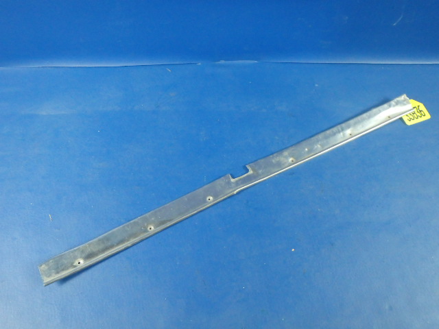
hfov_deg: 63.4
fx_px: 355
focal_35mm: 28
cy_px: 164
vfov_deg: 49.7
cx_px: 220
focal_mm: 5
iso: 800
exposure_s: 1/30
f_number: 3.9
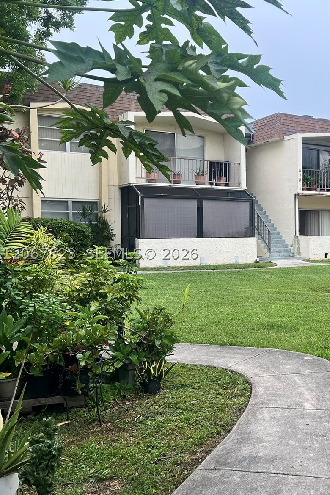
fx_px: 508
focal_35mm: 37
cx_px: 327
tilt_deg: -5.9
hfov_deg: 33.1
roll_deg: -0.3
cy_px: 254
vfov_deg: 51.9
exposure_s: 1/322
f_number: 1.5
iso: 50
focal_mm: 5.7
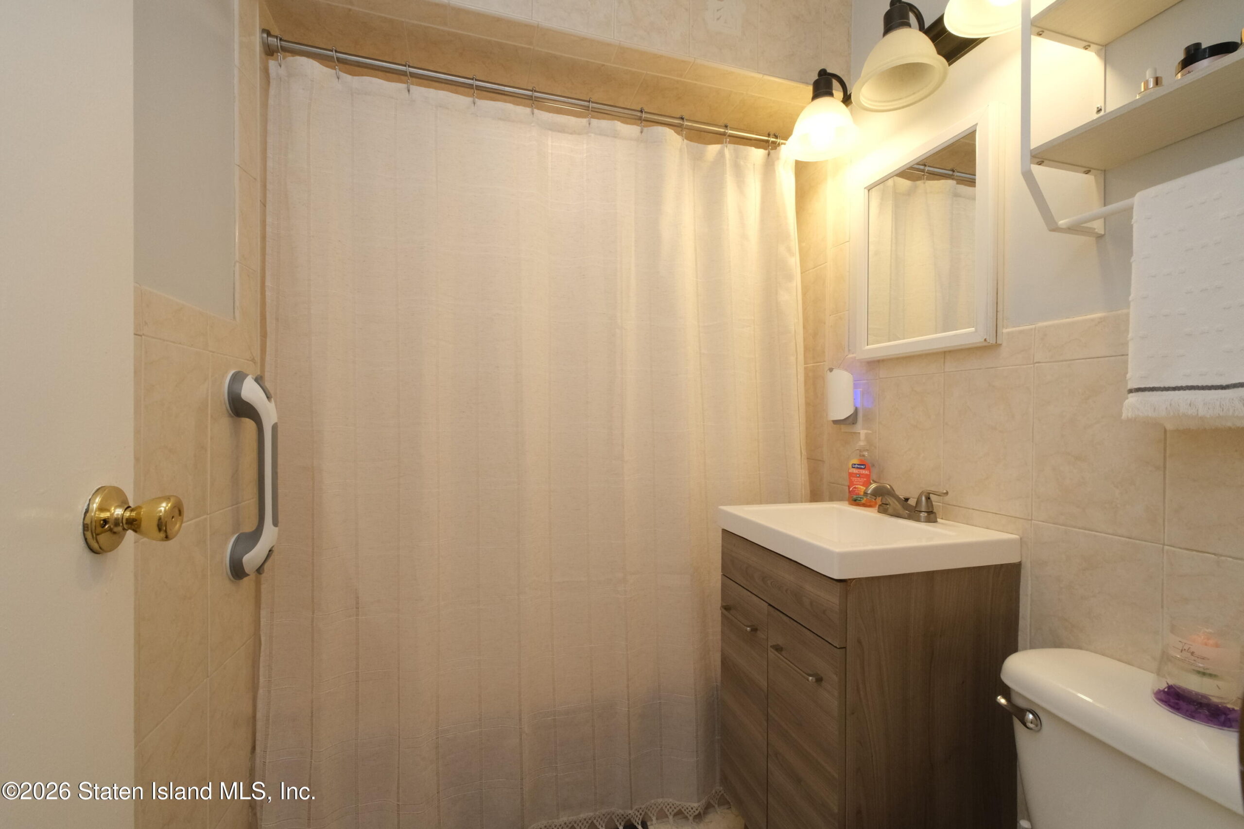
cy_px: 414
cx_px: 622
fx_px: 518
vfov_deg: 77.3
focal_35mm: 15
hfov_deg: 100.4
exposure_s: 1/60
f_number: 10
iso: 1600
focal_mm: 10
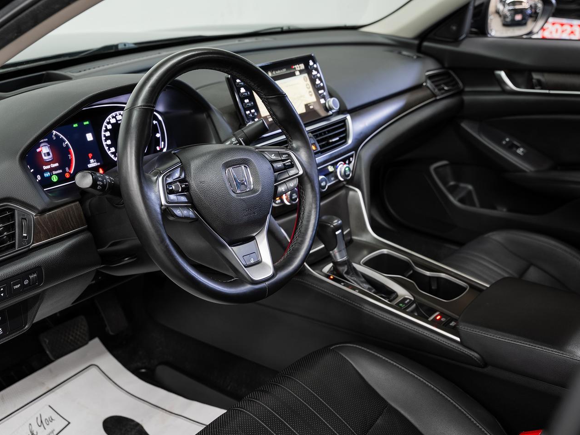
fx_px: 704
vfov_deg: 34.4
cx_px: 291
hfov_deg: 44.8
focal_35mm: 42
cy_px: 219
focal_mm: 38.5
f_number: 5.6
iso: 100
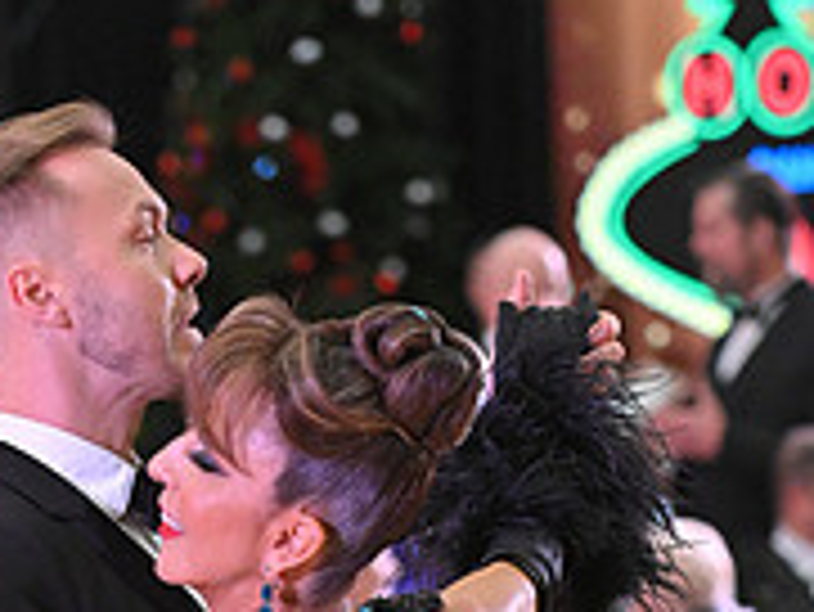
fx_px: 9436
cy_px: 1143
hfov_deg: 4.9
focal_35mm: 401
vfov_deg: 3.7
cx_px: 47
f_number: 5
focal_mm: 130
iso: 3200
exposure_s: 1/400
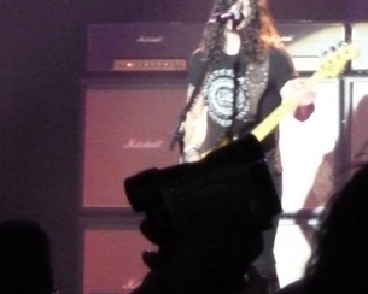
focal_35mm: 441
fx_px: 4803
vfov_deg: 3.5
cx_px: 75
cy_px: 49
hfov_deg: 4.4
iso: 1600
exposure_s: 1/15
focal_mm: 35.2
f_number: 5.5
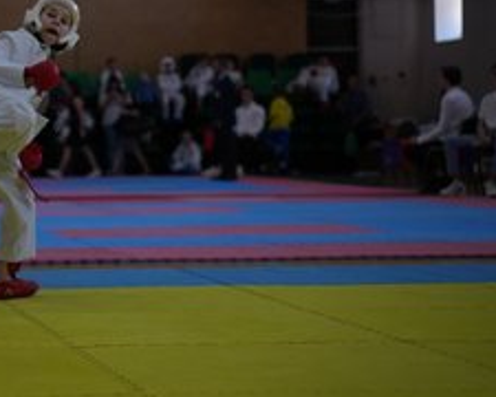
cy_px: 114
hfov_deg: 15.2
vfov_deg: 12.3
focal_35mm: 125
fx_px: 1835
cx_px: 60
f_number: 2.8
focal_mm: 75
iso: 1600
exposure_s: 1/800
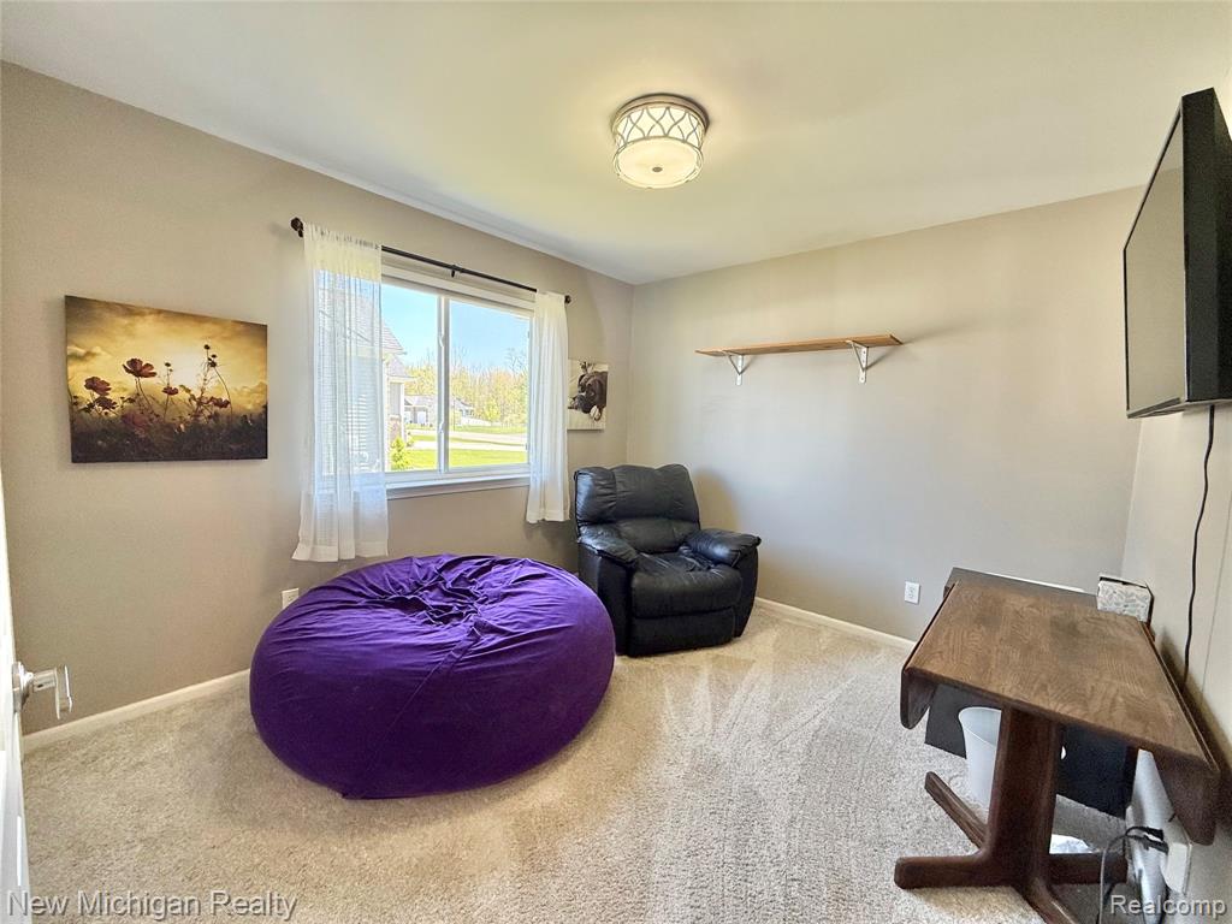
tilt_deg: -4.9
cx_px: 616
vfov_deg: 85.7
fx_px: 498
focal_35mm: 14
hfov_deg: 102.1
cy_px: 462
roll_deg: -2.1
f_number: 2.2
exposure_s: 1/99
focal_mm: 2.22
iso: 100
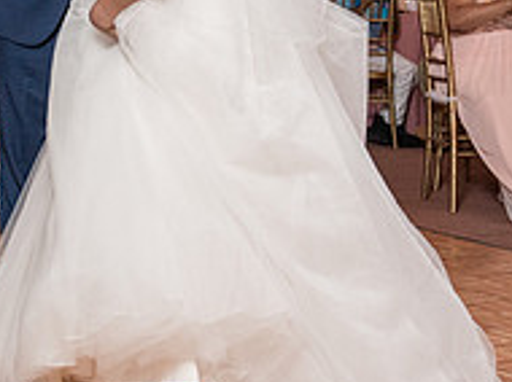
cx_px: 158
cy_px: 21
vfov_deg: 12.9
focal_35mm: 113
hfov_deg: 17.4
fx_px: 1669
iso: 2000
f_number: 4
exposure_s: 1/200
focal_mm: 34
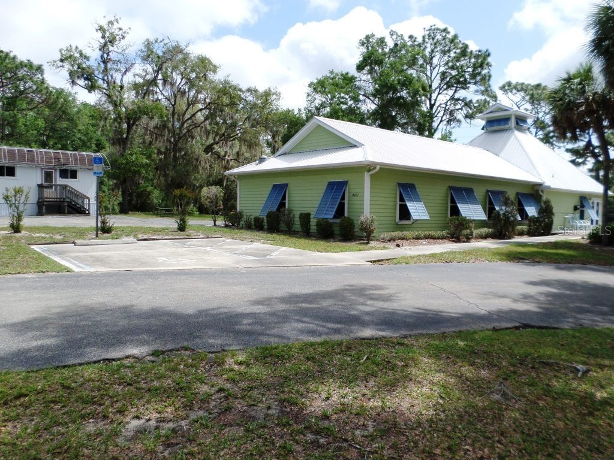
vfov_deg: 54.9
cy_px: 230
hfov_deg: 69.4
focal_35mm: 25
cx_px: 307
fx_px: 443
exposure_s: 1/1500
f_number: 2.5
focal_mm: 4.5
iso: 80
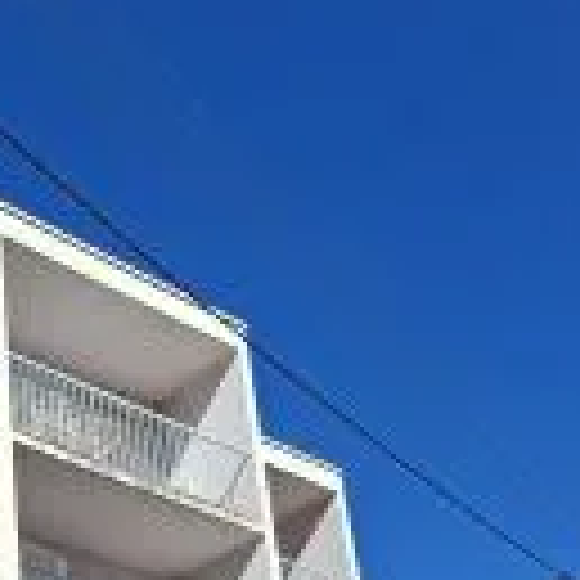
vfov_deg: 25.3
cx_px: -81
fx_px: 1194
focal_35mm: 63
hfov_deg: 25.1
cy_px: 638
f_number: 1.8
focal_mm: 5.54
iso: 50
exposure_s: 1/2809
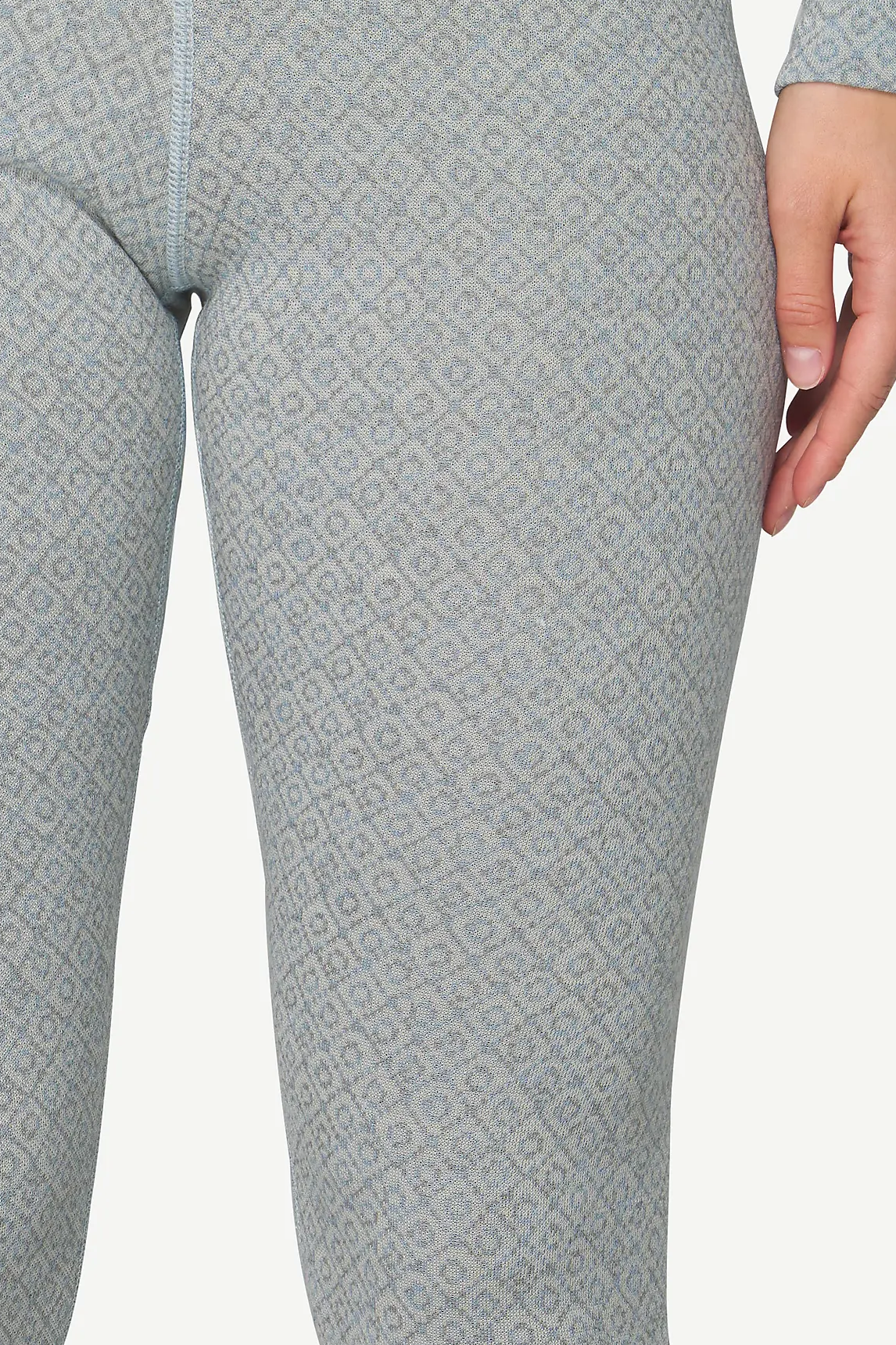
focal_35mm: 412
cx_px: 122
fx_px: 15386
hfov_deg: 3.3
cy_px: 1014
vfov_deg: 5.0
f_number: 7.1
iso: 160
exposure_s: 1/160
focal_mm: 123
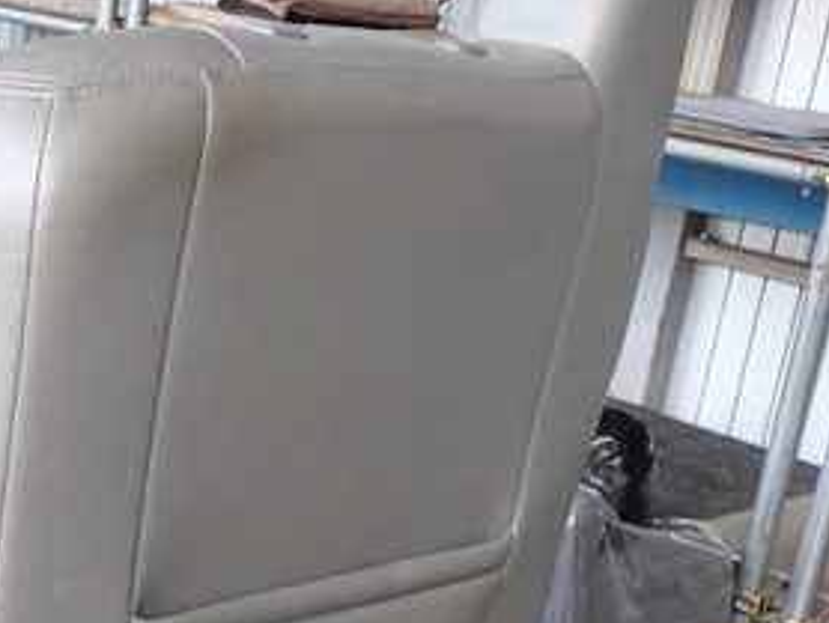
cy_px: 519
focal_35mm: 69
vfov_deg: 21.0
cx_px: 113
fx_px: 1654
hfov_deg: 27.3
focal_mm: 5.79
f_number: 2.4
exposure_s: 1/60
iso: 125
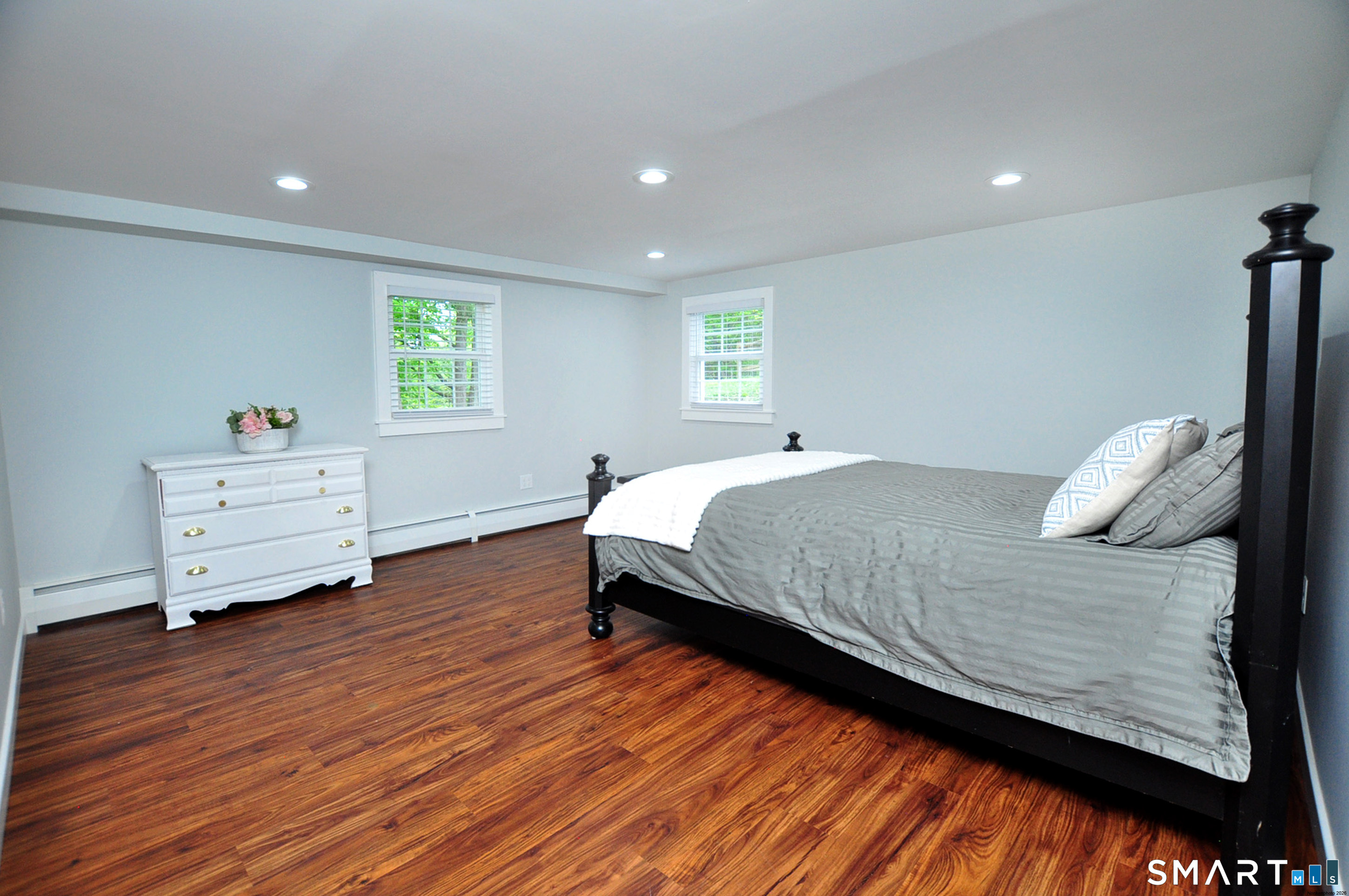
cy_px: 448
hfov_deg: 100.5
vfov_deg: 77.2
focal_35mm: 15
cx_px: 674
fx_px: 561
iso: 800
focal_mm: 10
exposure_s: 1/100
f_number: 4.5
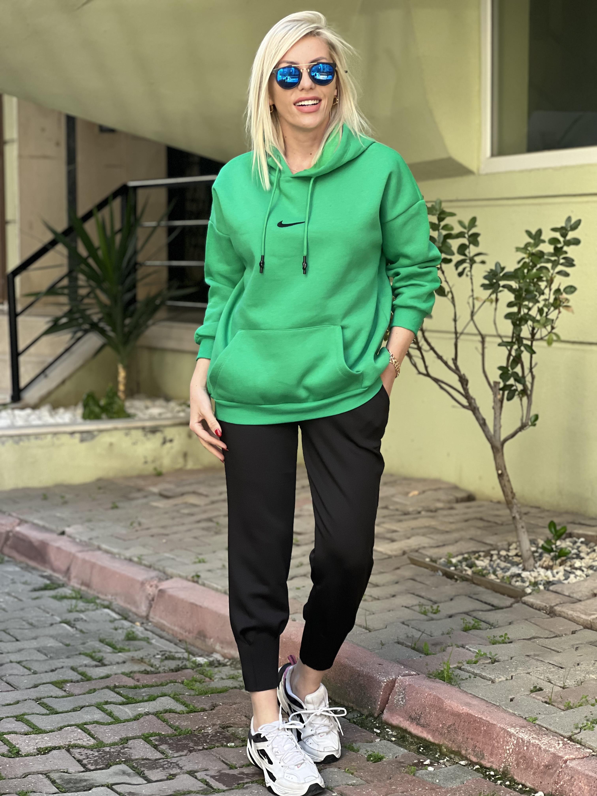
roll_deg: +0.2
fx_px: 1771
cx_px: 298
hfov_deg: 19.1
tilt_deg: -3.2
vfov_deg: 25.3
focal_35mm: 77
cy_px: 398
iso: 100
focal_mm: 9
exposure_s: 1/121
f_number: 2.8
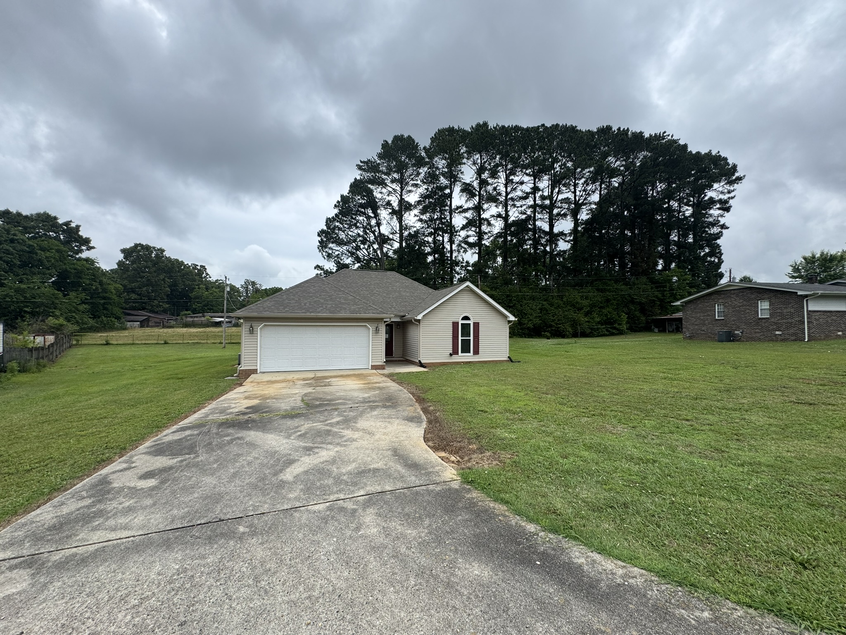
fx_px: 342
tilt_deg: +1.1
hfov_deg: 102.1
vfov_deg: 85.7
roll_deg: -0.1
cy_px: 318
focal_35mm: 14
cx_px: 423
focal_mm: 2.22
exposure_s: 1/796
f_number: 2.2
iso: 40
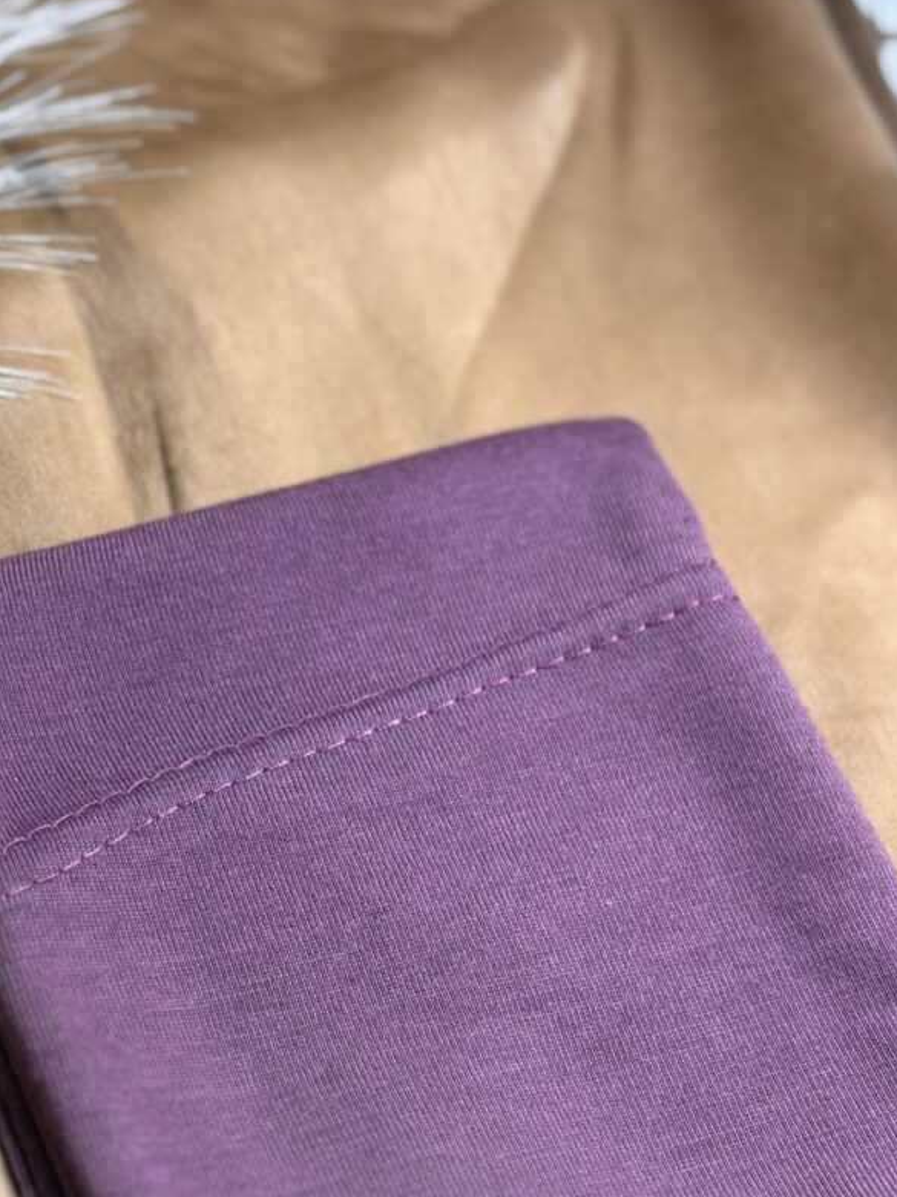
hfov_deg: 18.4
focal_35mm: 80
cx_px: 343
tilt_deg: -56.9
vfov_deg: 24.4
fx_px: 2764
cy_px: 706
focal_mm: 5.96
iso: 125
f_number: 1.6
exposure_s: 1/56
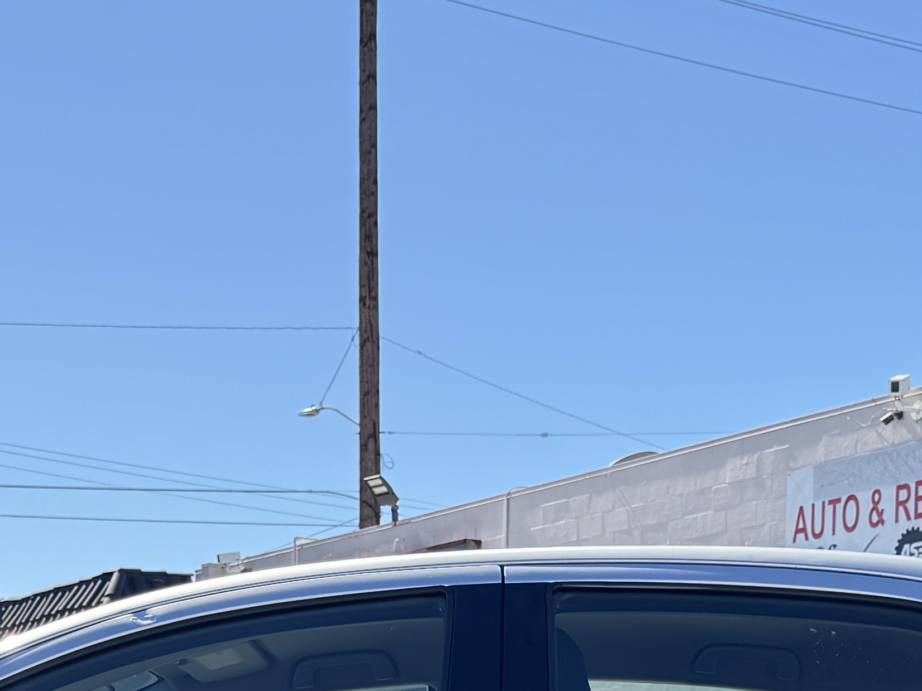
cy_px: 994
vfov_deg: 16.4
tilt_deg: -4.3
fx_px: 2211
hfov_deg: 23.5
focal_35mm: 83
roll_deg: -0.9
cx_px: 359
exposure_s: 1/1767
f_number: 1.78
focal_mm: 6.76
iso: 80
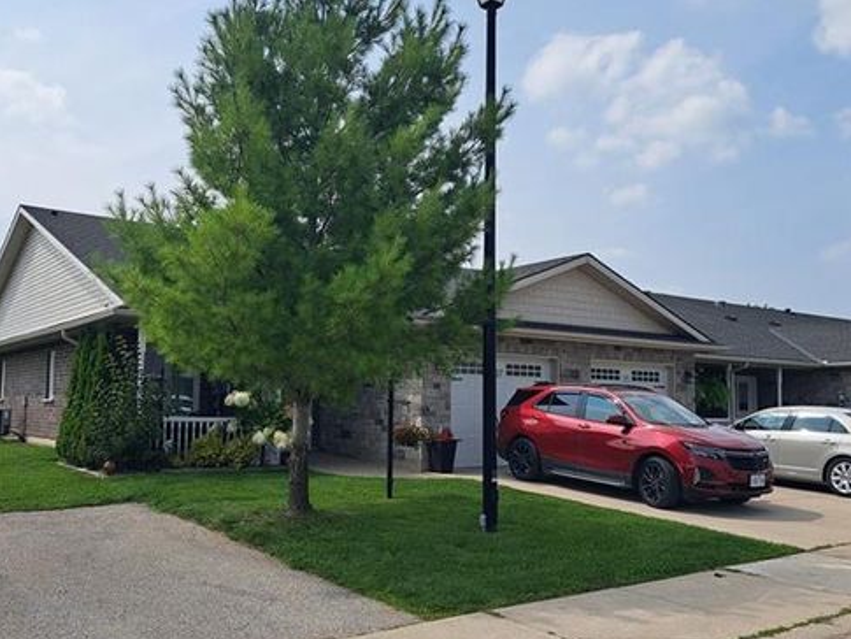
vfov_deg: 43.0
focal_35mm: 33
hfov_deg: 55.3
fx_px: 811
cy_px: 331
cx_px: 421
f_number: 1.8
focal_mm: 5.23
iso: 50
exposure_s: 1/1634
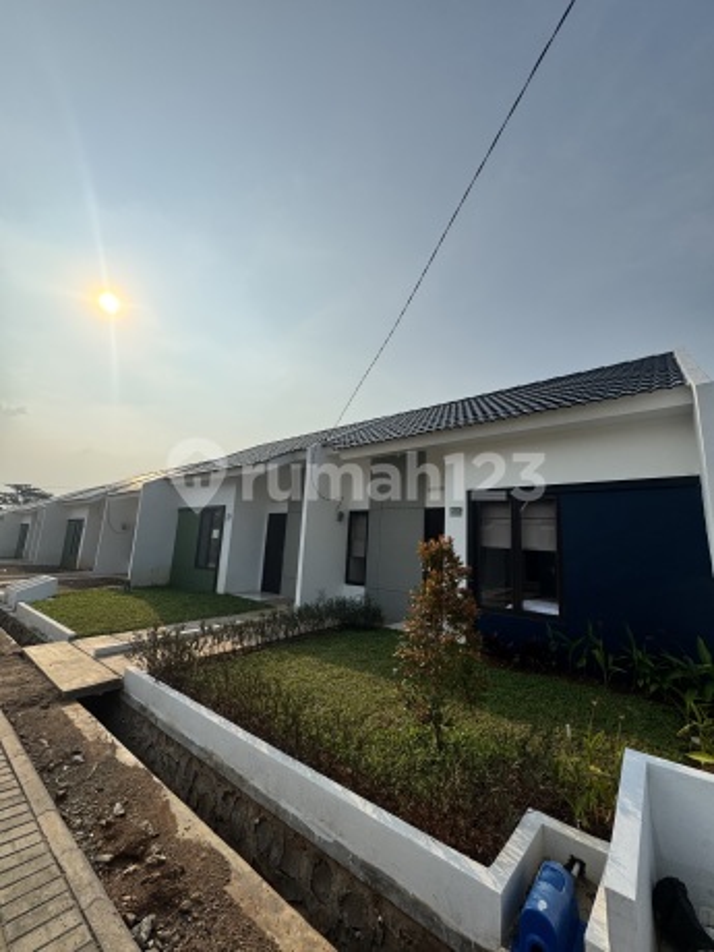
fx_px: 385
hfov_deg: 85.7
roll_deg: -0.5
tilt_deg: +11.4
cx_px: 357
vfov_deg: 102.1
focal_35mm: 14
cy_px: 476
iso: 32
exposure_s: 1/3906
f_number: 2.2
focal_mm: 2.22
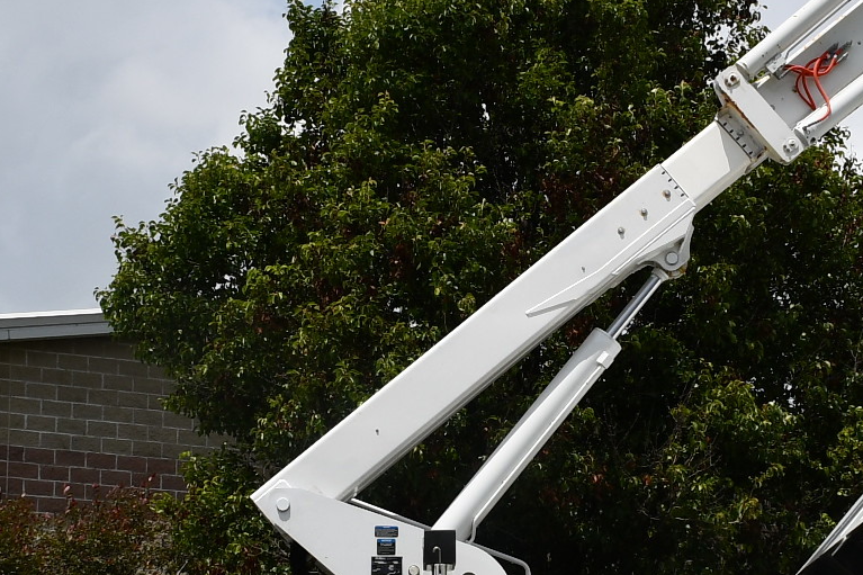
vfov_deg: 14.0
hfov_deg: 20.8
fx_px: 2349
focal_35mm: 98
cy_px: 300
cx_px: 515
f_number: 10
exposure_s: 1/400
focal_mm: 18
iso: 100
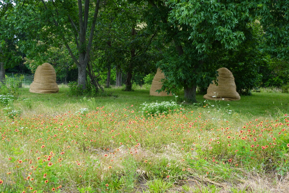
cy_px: 96
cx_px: 144
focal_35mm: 48
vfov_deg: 28.1
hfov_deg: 41.1
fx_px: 385
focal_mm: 18.24
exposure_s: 1/80
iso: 100
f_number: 4
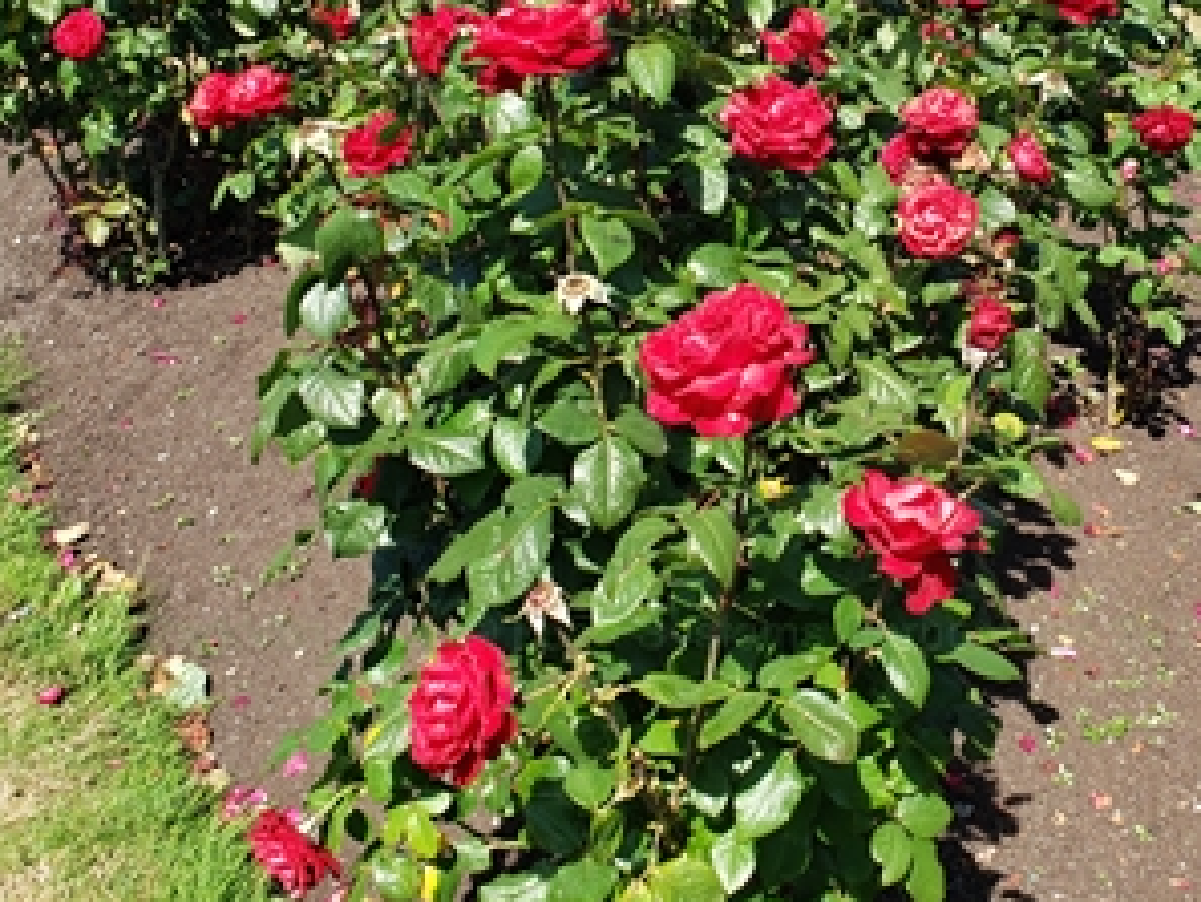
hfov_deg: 44.0
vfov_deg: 33.4
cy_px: 178
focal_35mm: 42
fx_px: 1458
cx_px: 825
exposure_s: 1/479
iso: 50
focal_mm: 4.3
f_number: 2.4
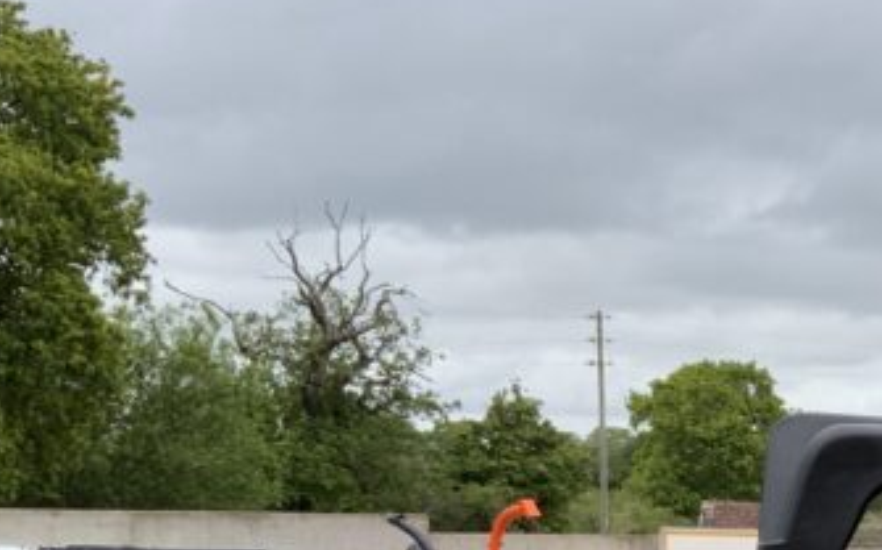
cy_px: 766
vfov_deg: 13.3
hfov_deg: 19.9
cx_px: 1222
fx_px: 2258
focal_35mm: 94
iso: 16
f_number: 1.8
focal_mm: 3
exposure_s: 1/545
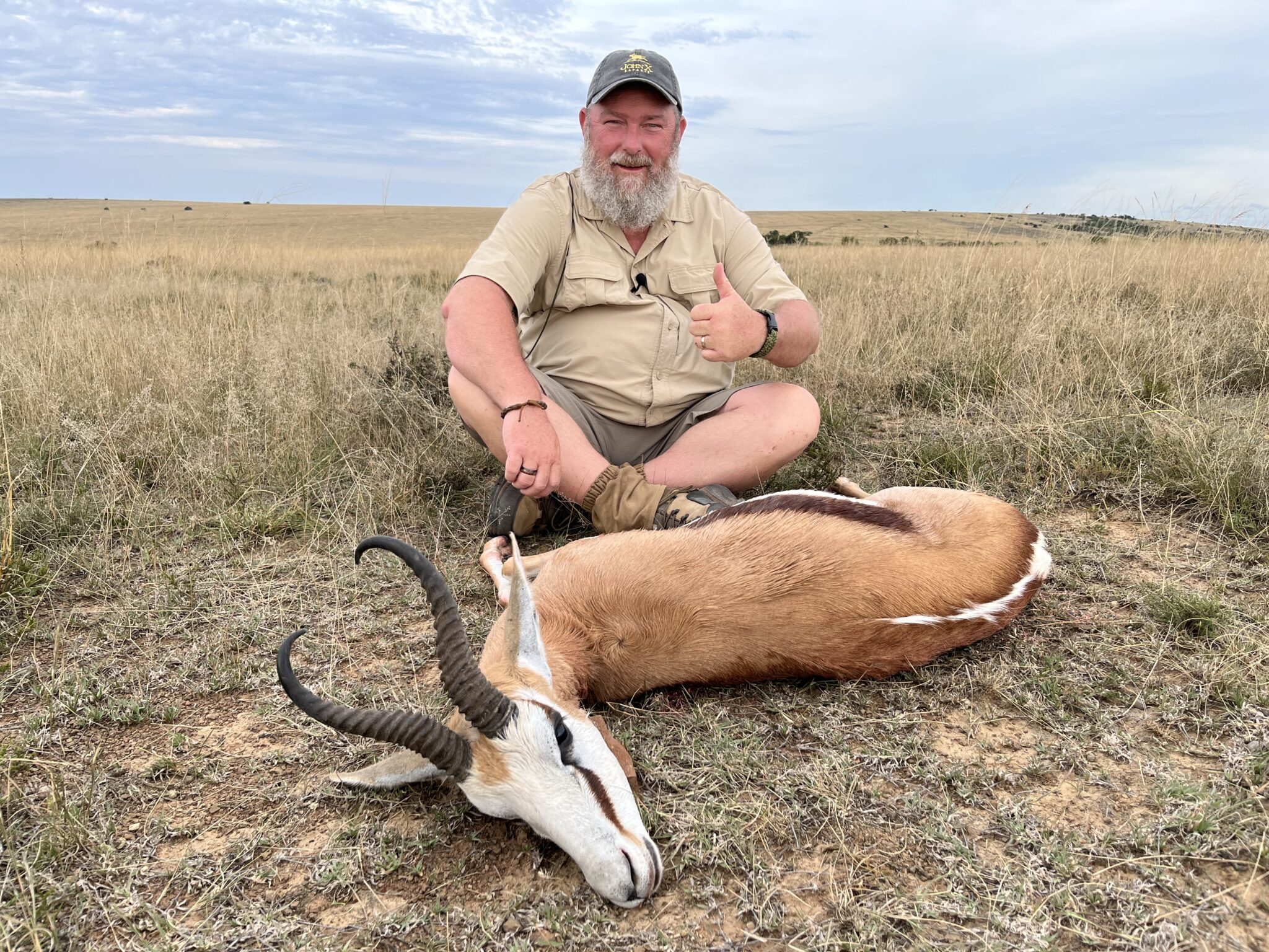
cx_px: 634
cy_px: 476
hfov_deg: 67.3
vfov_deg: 53.1
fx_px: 953
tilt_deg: -15.5
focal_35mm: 26
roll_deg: -1.8
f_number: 1.6
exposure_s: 1/816
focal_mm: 5.1
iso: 50
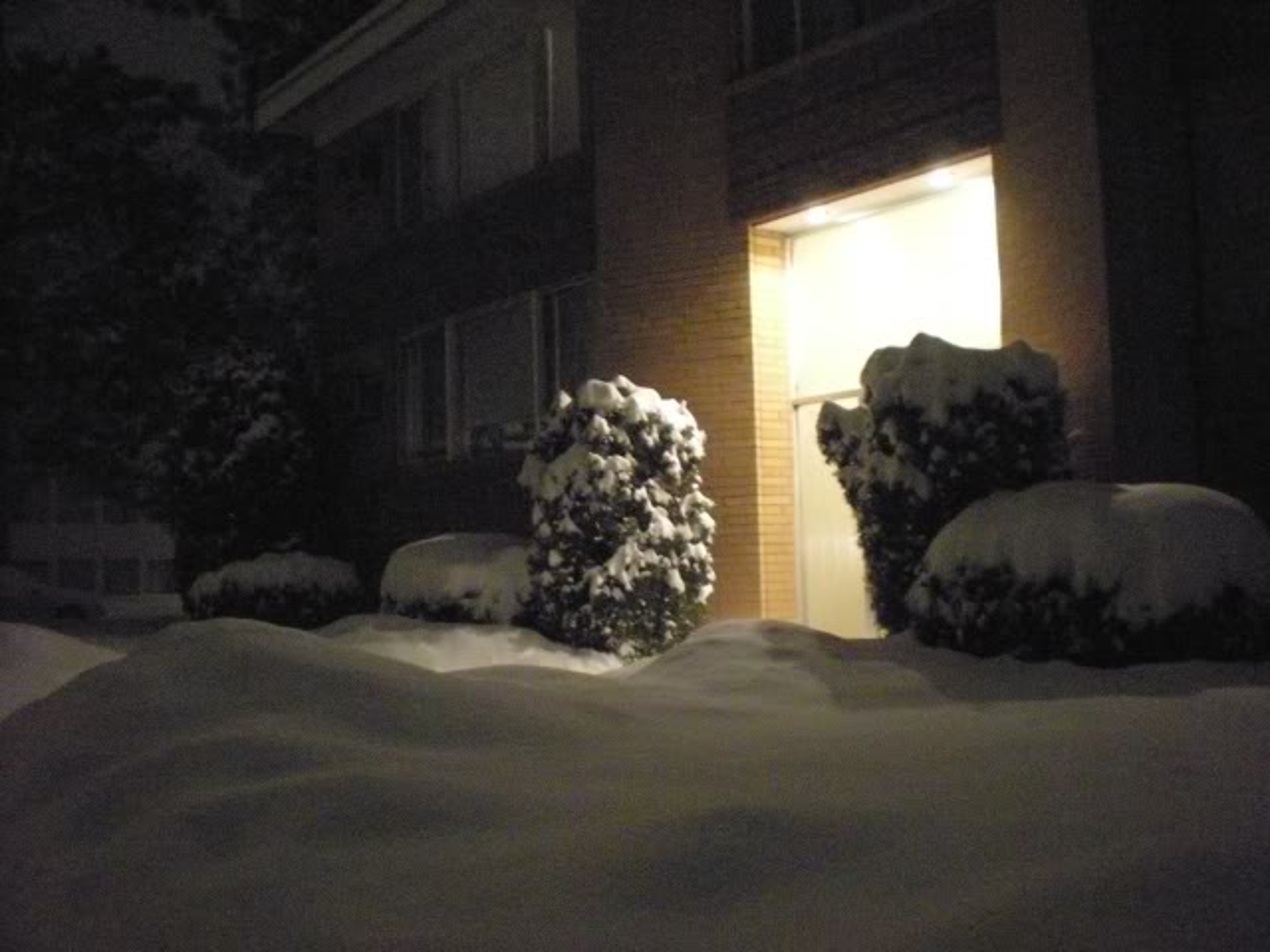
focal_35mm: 38
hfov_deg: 49.0
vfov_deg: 37.7
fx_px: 1394
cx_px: 635
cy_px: 476
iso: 1600
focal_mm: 6.3
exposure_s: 1/18
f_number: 3.1
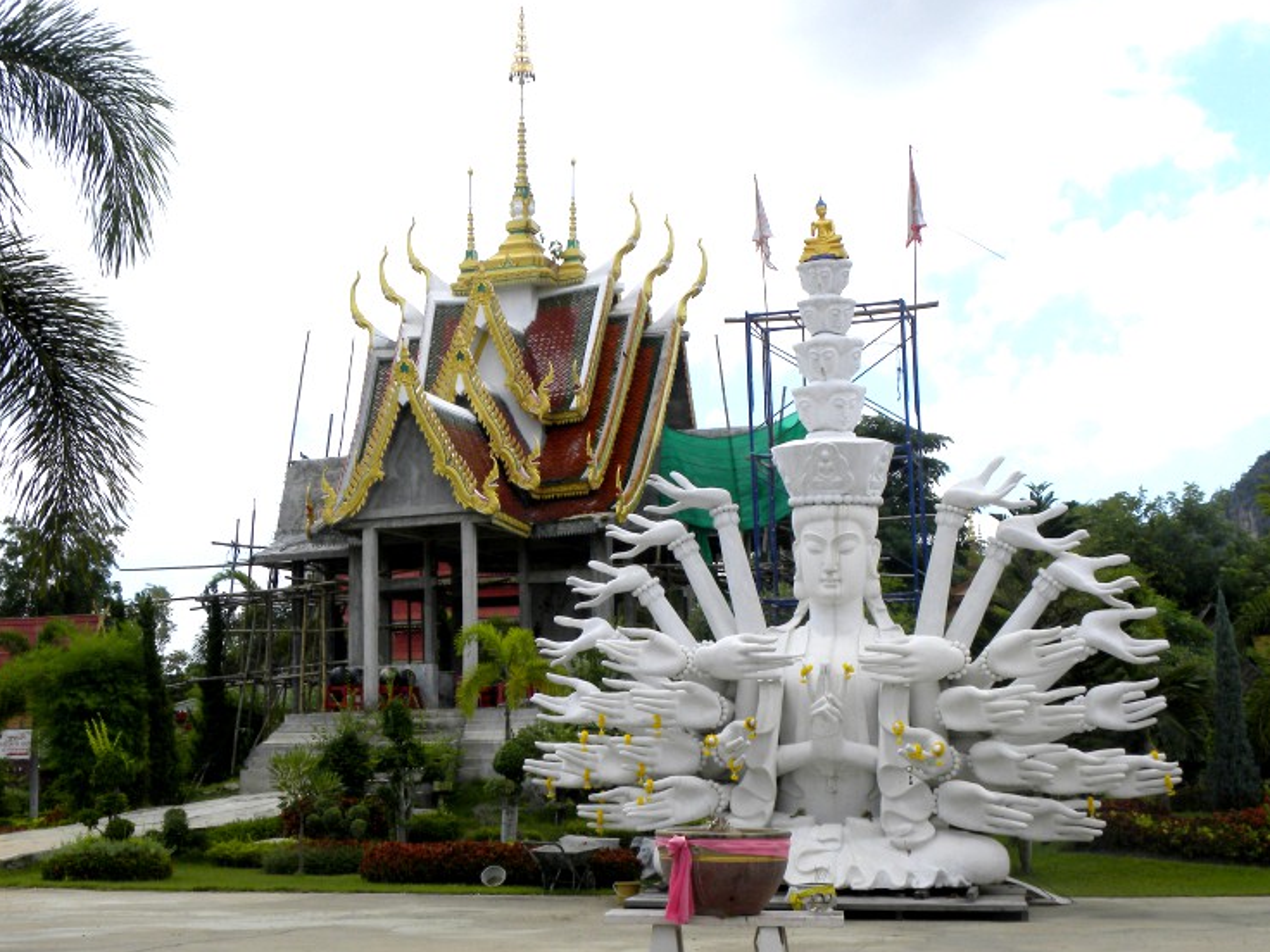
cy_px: 479
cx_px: 606
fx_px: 1834
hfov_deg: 38.2
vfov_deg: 29.1
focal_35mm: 50
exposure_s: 1/372
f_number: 5
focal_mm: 8.2
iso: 64
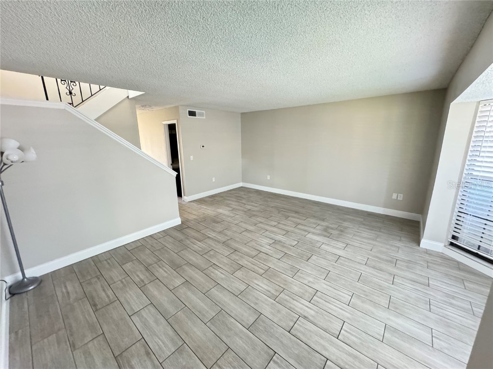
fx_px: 199
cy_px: 184
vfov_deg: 85.7
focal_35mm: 14
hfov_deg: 102.1
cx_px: 246
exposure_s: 1/40
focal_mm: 2.22
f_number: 2.2
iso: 1250
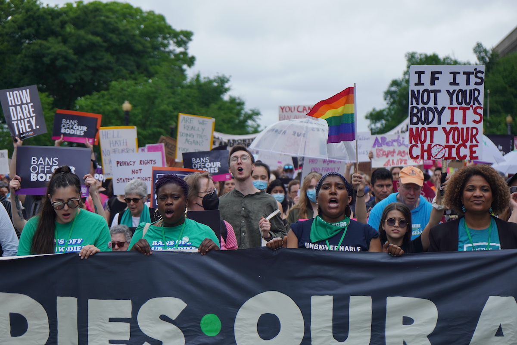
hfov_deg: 19.5
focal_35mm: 105
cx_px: 258
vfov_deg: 13.0
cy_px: 172
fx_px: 1508
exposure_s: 1/640
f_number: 4
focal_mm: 70
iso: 100
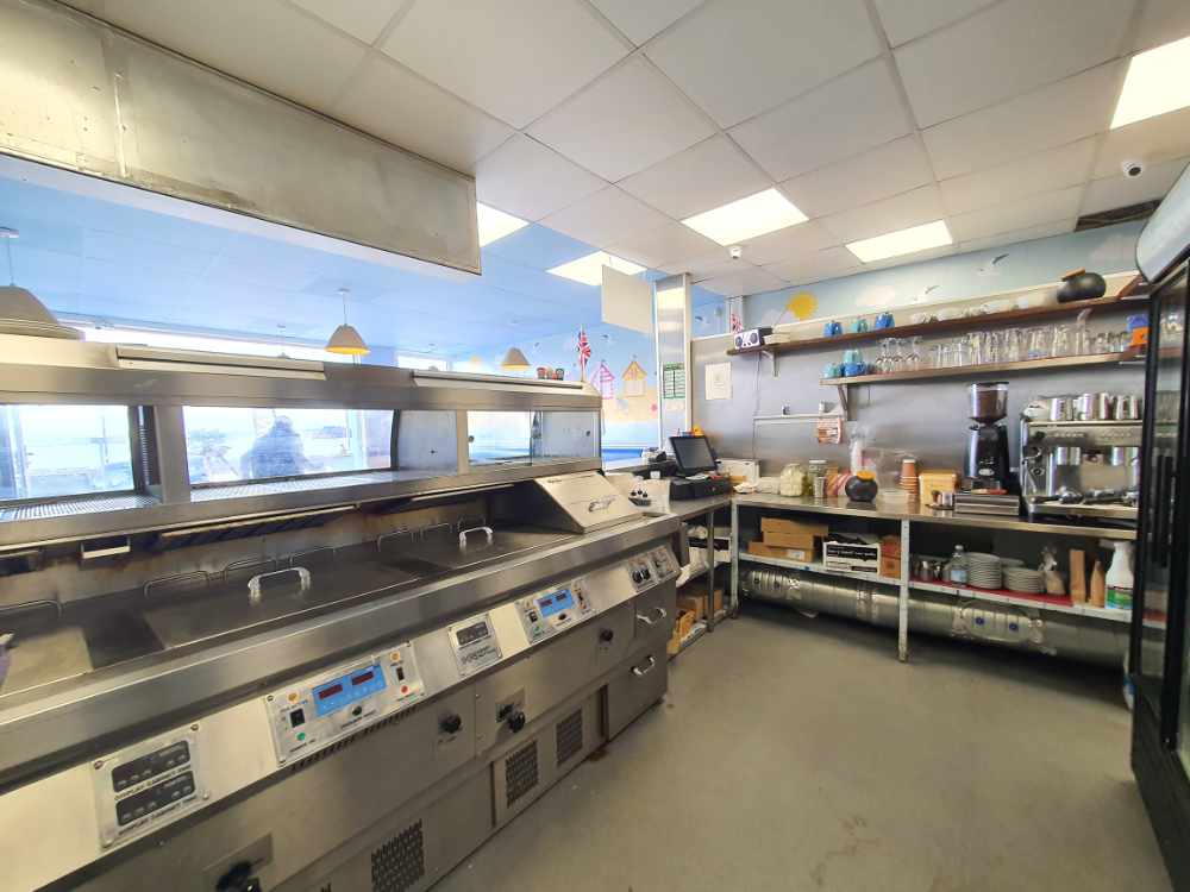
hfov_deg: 106.2
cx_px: 595
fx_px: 447
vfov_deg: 89.9
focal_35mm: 13
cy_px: 446
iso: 100
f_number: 2.2
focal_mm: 1.8
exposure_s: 1/50
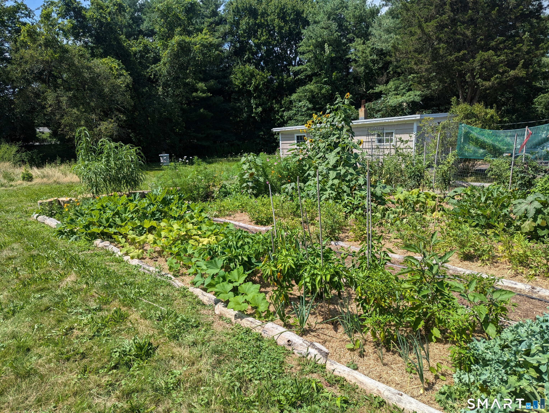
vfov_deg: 56.9
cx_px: 274
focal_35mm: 24
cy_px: 206
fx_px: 381
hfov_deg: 71.5
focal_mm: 6.81
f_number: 1.85
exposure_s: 1/2020
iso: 43
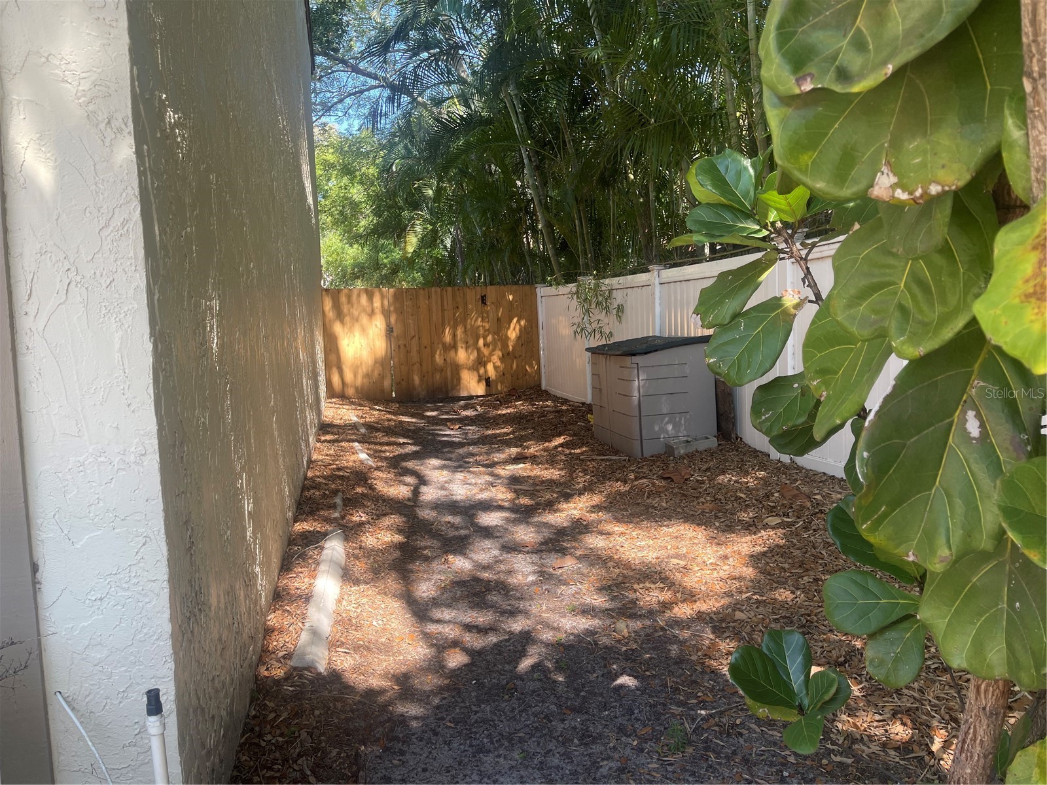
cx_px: 524
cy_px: 392
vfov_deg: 54.9
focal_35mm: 25
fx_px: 756
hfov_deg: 69.4
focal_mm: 5.1
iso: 32
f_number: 1.6
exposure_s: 1/263
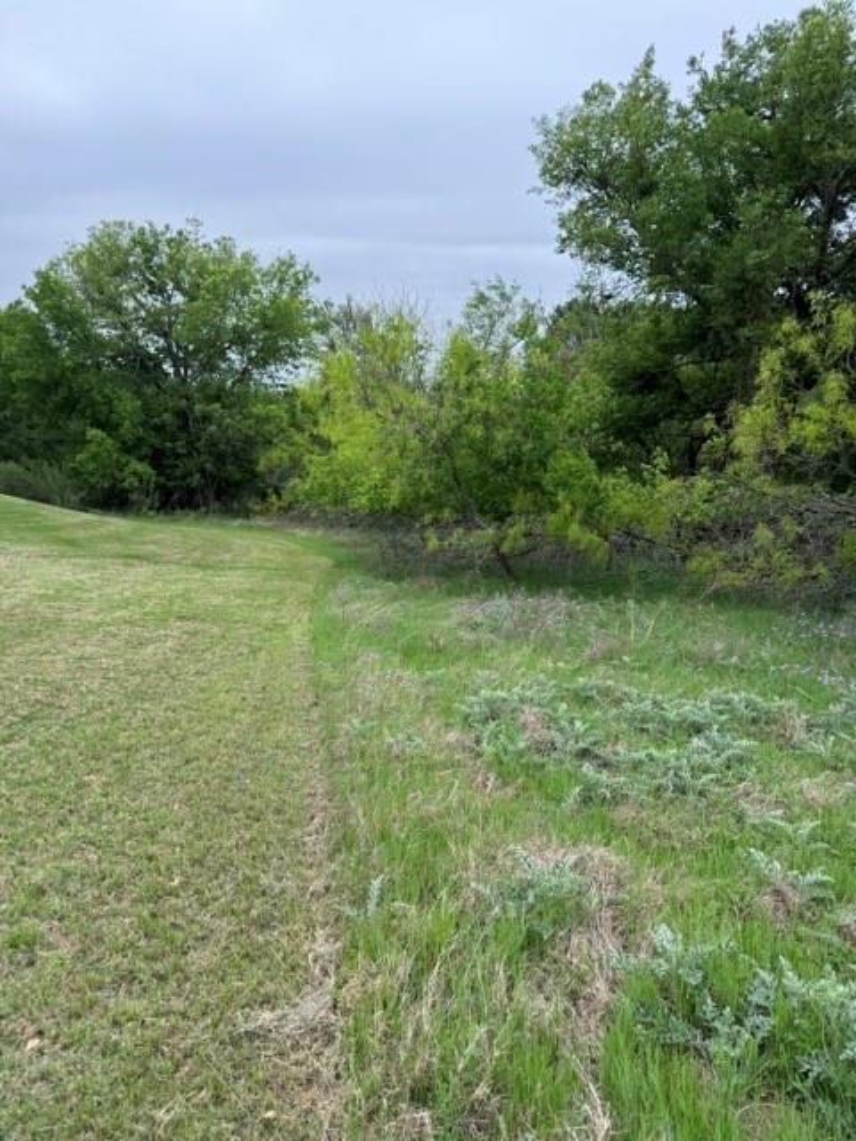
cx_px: 428
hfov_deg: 56.8
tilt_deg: -8.4
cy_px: 570
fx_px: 791
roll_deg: -3.7
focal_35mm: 24
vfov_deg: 71.6
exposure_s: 1/912
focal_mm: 6.76
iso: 80
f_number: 1.78
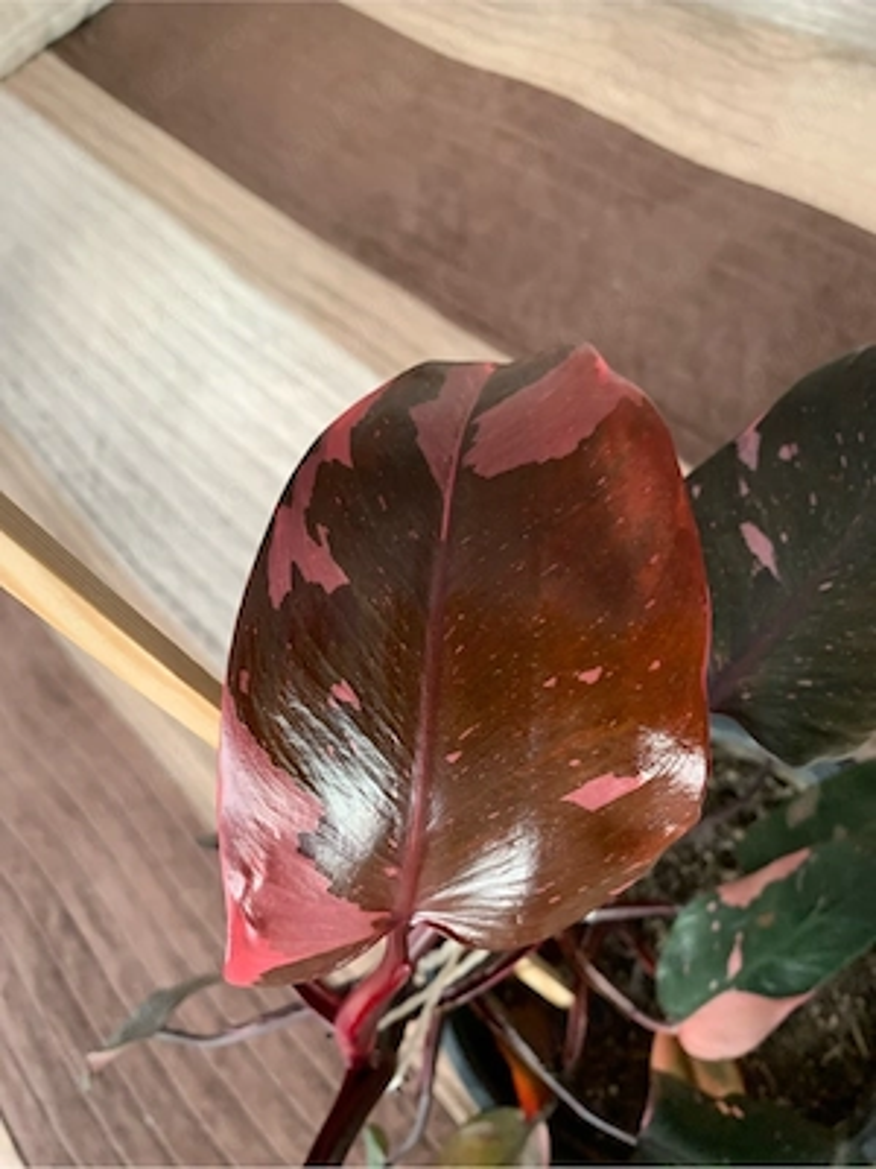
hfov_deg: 53.1
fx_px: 877
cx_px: 438
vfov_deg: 67.3
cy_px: 584
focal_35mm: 26
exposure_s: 1/60
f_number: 1.8
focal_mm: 4.25
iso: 200
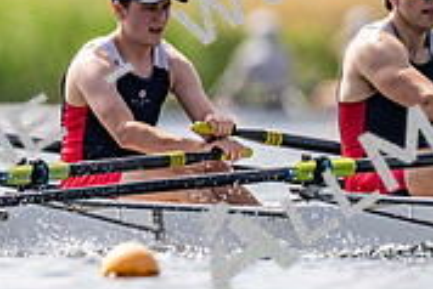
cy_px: 86
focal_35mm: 1952
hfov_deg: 1.1
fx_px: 23497
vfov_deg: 0.7
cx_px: -5
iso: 160
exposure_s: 1/2500
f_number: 4
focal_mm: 600
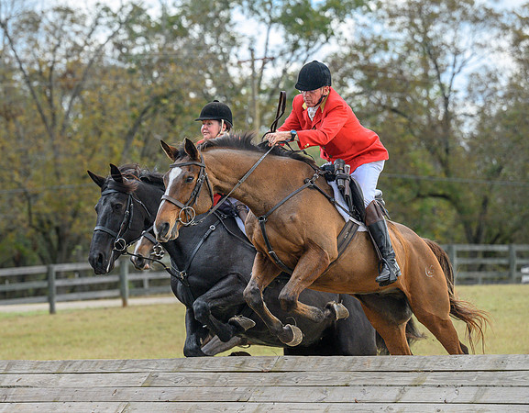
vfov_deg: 9.0
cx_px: 234
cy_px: 216
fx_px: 2607
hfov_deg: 11.6
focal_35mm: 168
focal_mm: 120
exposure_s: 1/1000
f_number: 3.5
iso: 640
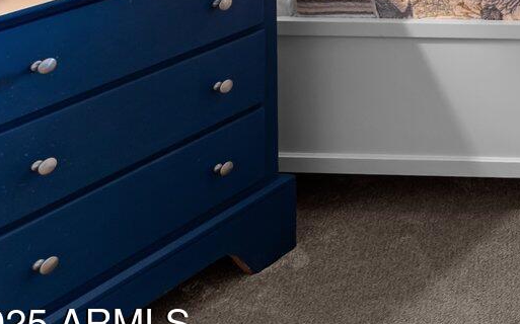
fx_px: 807
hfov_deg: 20.5
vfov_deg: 17.2
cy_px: -304
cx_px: 994
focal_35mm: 57
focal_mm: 14
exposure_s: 1/2.5
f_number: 8
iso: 400
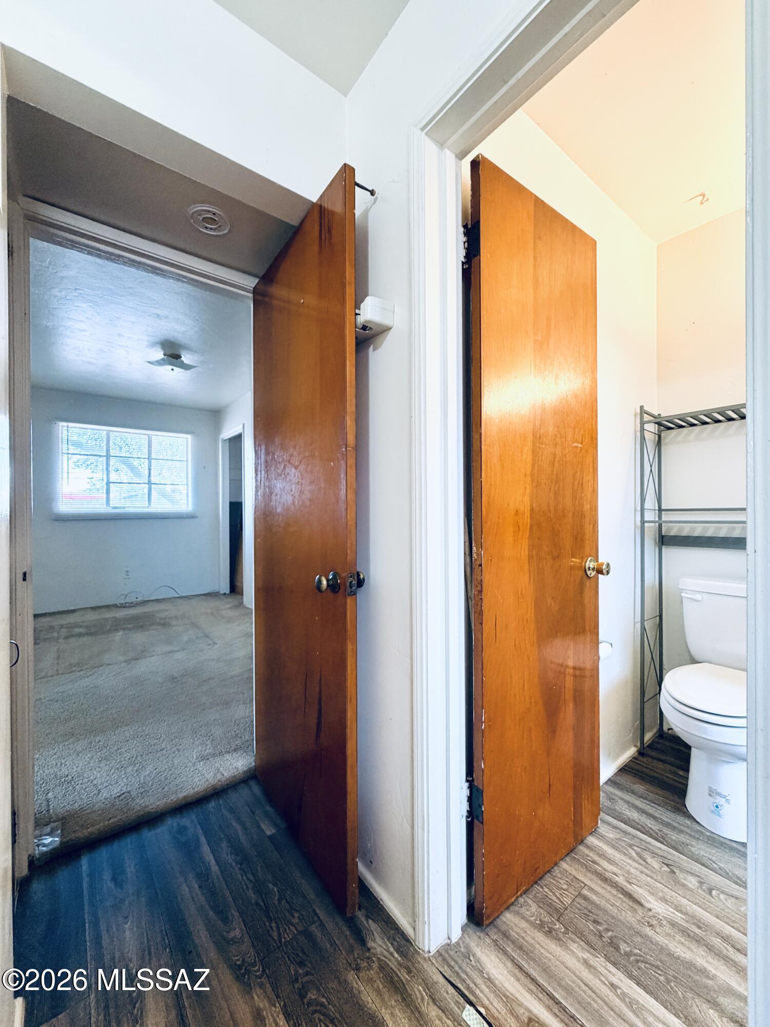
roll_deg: -1.0
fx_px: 415
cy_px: 514
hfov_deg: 85.7
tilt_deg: -0.7
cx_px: 385
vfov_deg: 102.1
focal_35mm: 14
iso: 200
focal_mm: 2.22
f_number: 2.2
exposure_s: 1/60
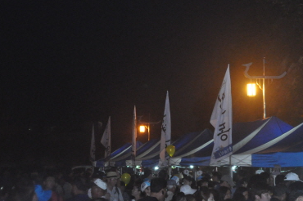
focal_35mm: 91
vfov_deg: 15.0
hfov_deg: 22.2
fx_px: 764
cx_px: 230
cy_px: 125
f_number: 5.6
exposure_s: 1/100
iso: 2500
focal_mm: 35
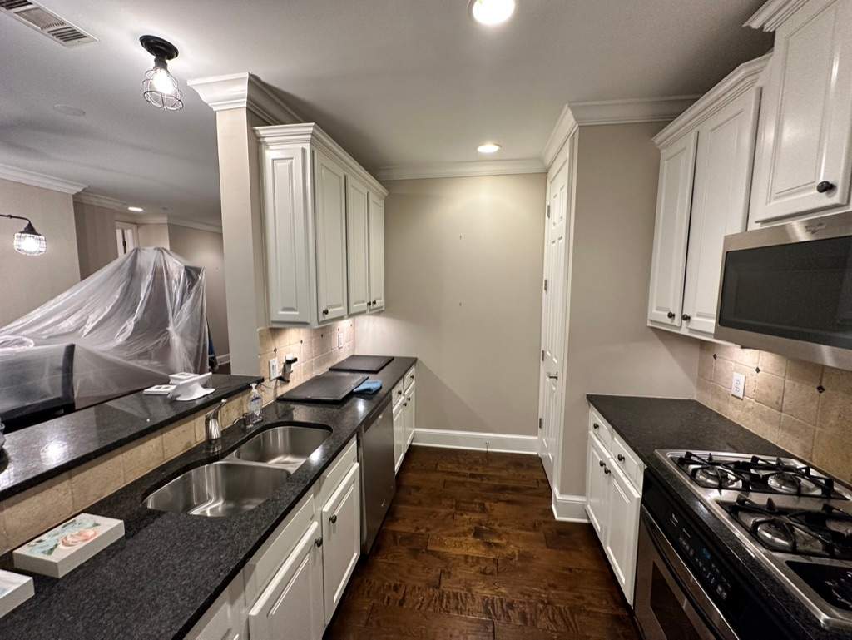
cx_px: 426
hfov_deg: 102.0
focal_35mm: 14
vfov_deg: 85.7
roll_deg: +0.2
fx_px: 345
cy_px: 320
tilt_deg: -5.4
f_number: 2.2
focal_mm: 2.22
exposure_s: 1/60
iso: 200
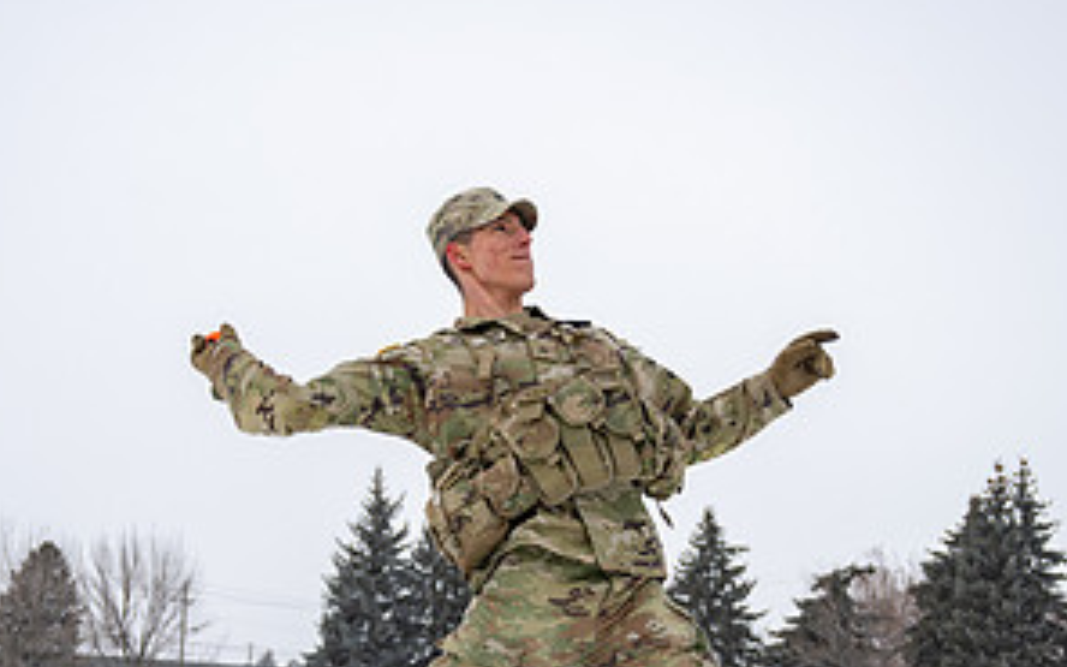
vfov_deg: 20.7
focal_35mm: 62
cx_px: 472
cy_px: 528
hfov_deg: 32.9
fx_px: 1803
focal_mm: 31
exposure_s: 1/800
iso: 100
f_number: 4
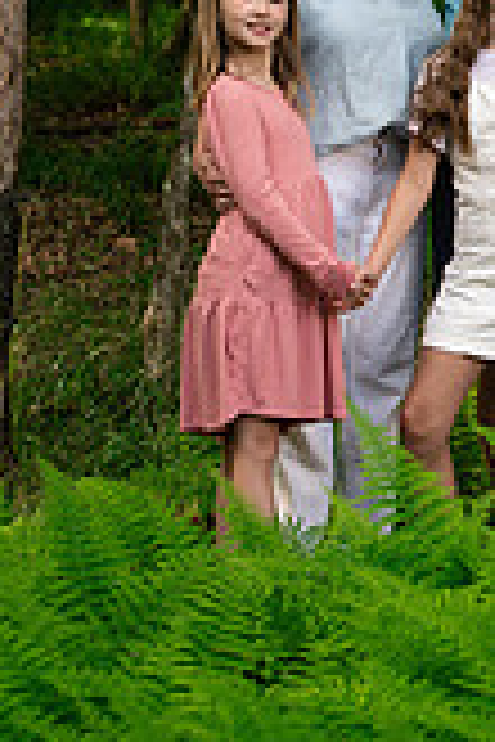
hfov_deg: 5.9
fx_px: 4785
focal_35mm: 232
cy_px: 40
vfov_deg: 8.8
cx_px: 585
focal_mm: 85
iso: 200
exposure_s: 1/200
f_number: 4.5
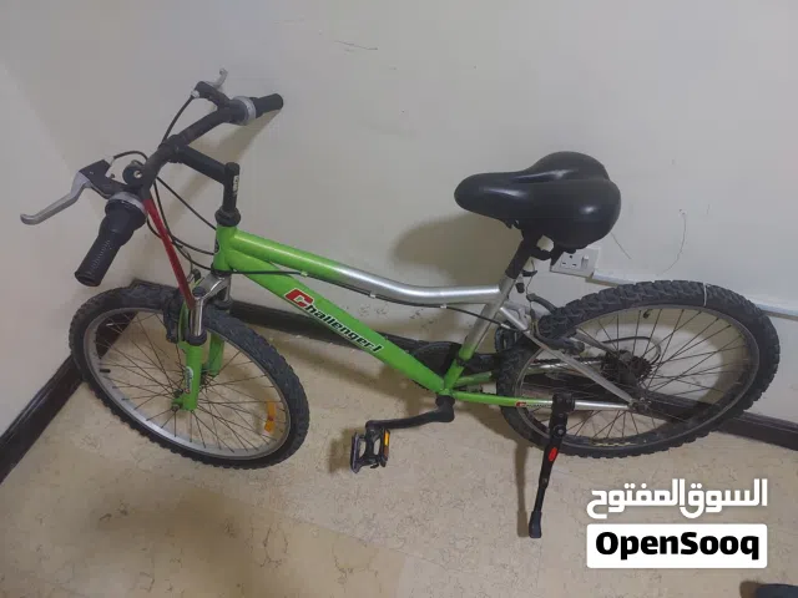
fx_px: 530
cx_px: 399
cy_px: 299
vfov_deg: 58.9
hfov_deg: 73.9
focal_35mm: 23
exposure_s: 1/33.3
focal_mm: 5.06
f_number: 1.8
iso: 400
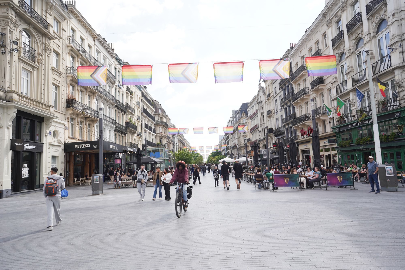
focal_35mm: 24
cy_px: 135
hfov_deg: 73.7
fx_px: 270
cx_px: 202
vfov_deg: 53.1
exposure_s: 1/100
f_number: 10
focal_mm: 24
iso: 100
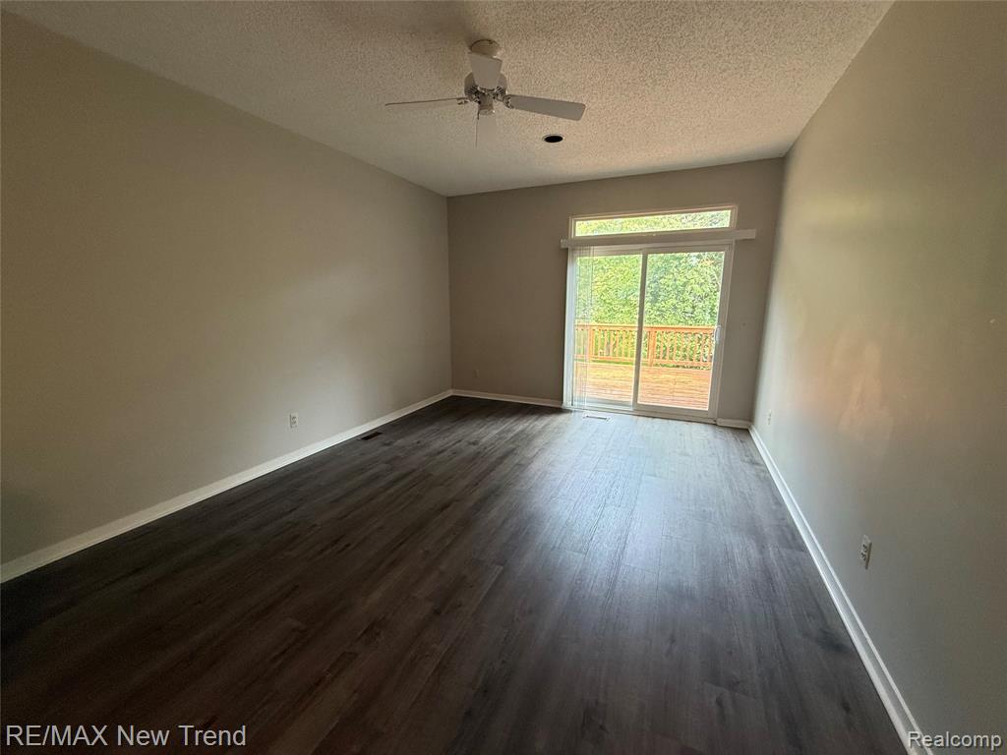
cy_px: 378
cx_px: 504
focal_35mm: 14
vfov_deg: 85.7
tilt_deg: -10.1
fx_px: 407
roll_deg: +0.0
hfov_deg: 102.1
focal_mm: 2.22
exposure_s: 1/120
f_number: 2.2
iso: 200
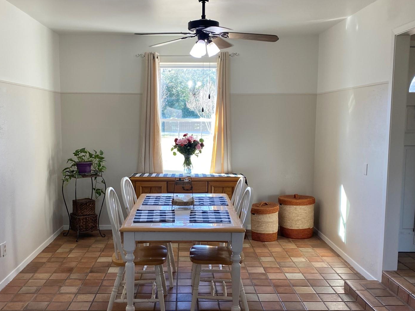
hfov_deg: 48.9
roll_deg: -0.6
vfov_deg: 37.7
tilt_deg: -4.8
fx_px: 456
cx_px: 182
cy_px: 172
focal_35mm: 38
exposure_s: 1/120
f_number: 1.8
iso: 100
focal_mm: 4.25
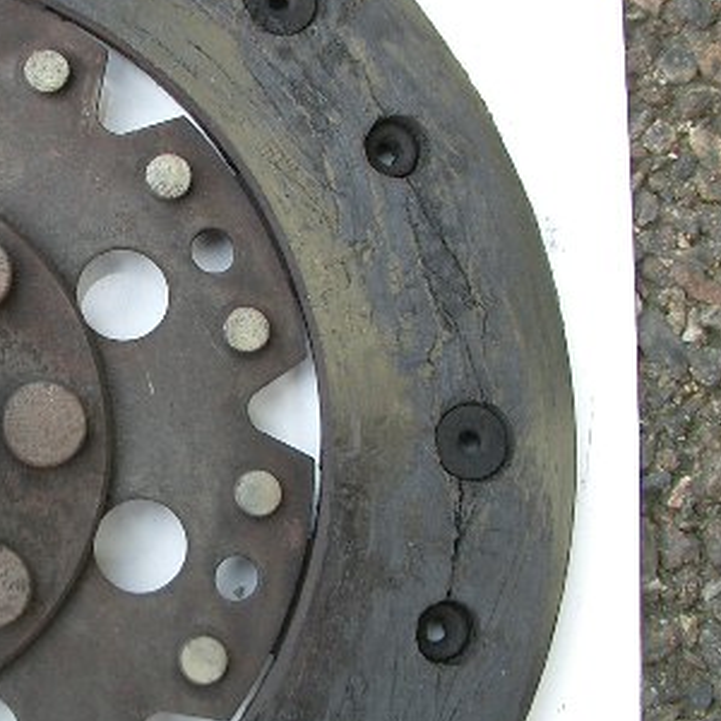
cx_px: 96
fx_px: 1555
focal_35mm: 66
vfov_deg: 26.1
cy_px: 387
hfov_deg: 25.4
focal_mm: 5.8
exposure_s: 1/125
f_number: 2.6
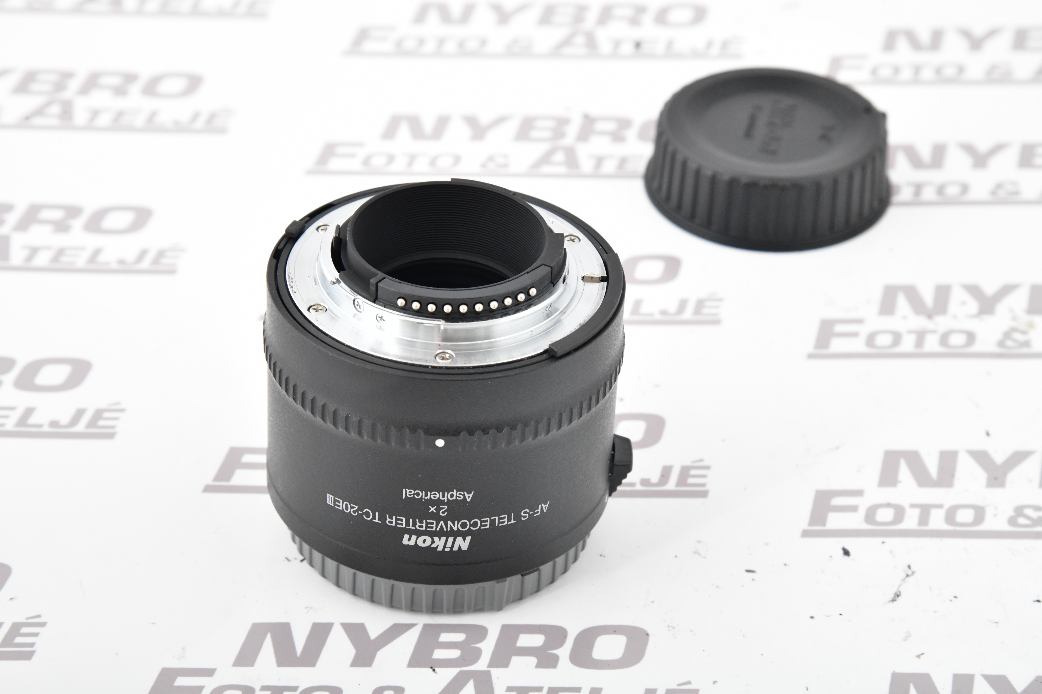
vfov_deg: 11.4
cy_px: 347
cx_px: 521
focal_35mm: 120
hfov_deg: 17.1
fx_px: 3473
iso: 3200
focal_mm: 120
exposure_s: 1/200
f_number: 14
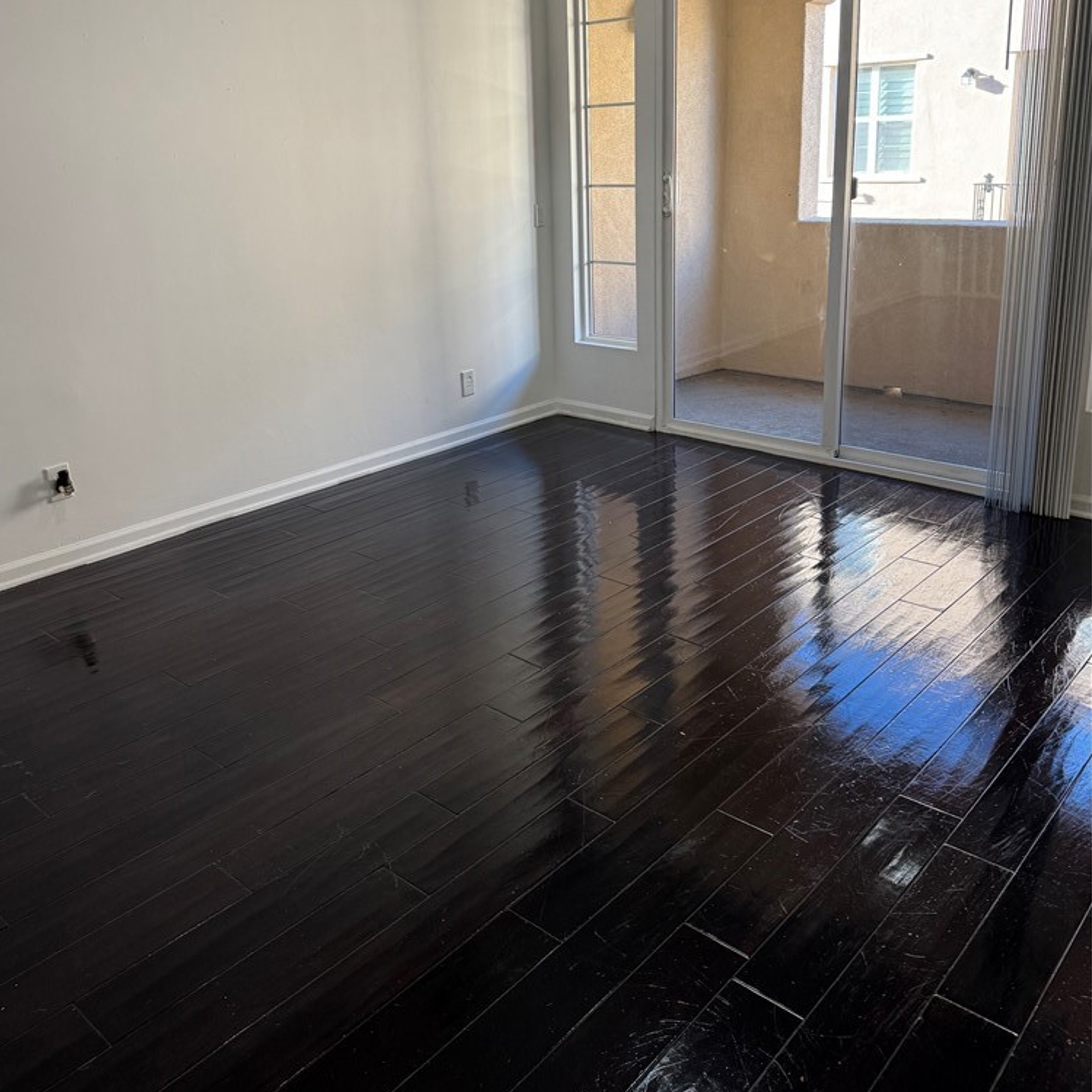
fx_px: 1035
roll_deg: +1.7
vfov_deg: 54.8
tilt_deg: -14.6
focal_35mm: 29
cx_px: 534
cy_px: 395
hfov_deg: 55.6
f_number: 1.78
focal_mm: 6.76
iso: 160
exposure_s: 1/120
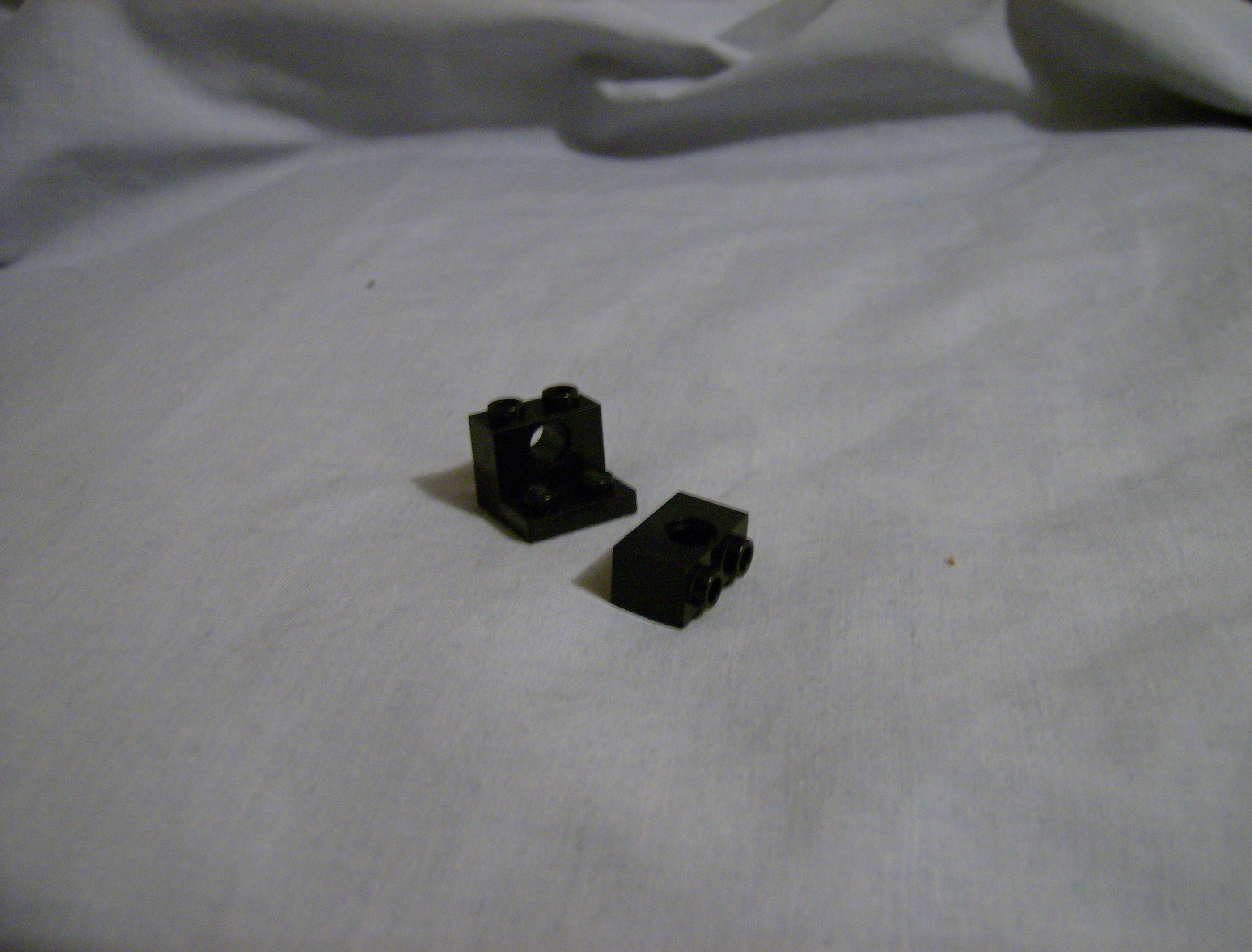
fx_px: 1308
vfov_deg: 40.0
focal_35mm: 36
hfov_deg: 51.1
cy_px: 476
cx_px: 626
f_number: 2.8
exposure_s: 1/13.7
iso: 200
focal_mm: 6
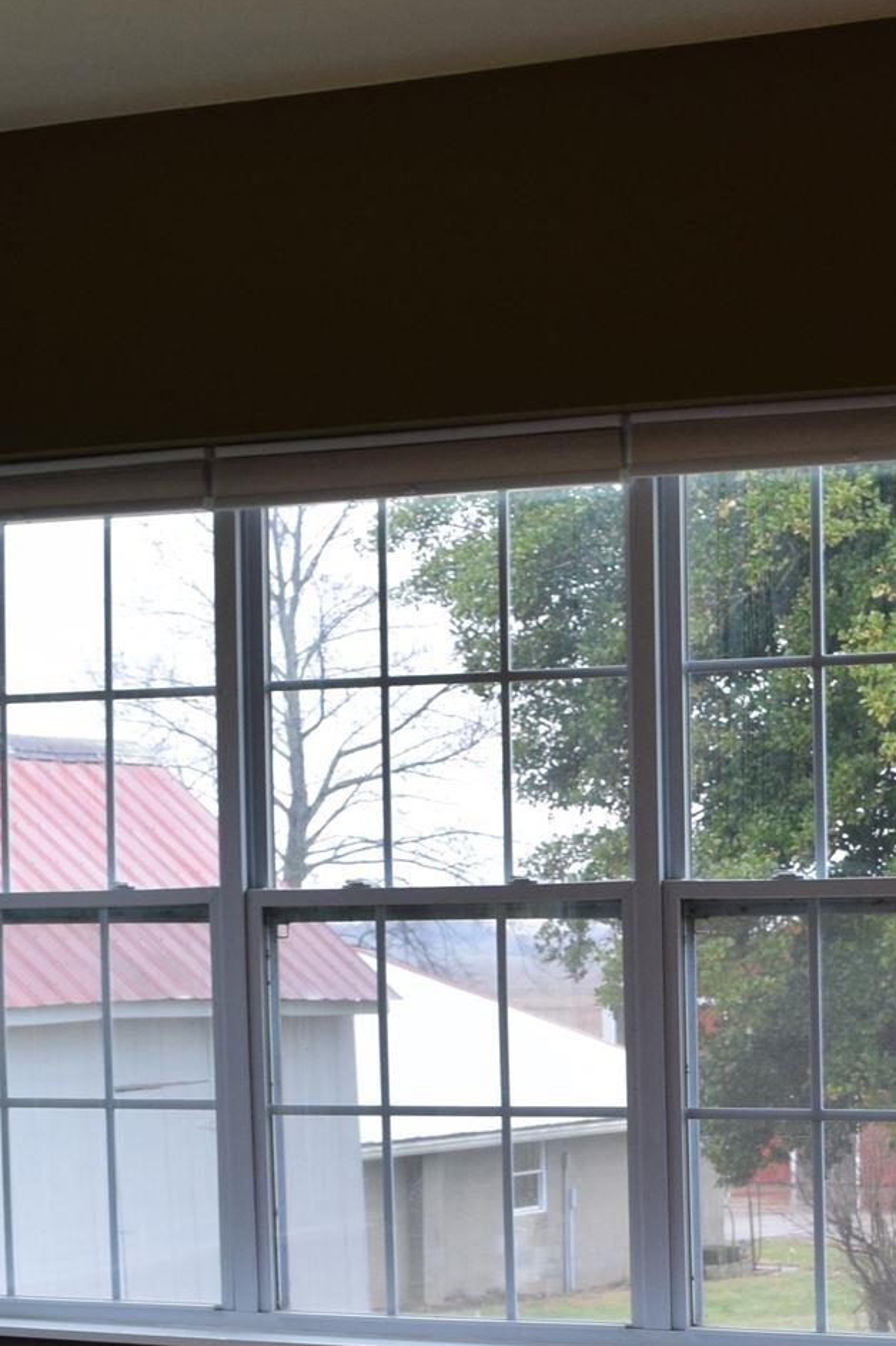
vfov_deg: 22.6
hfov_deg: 14.8
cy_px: 1178
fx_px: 3287
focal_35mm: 88
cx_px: 1187
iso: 400
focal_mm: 18
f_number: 5.6
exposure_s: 1/125
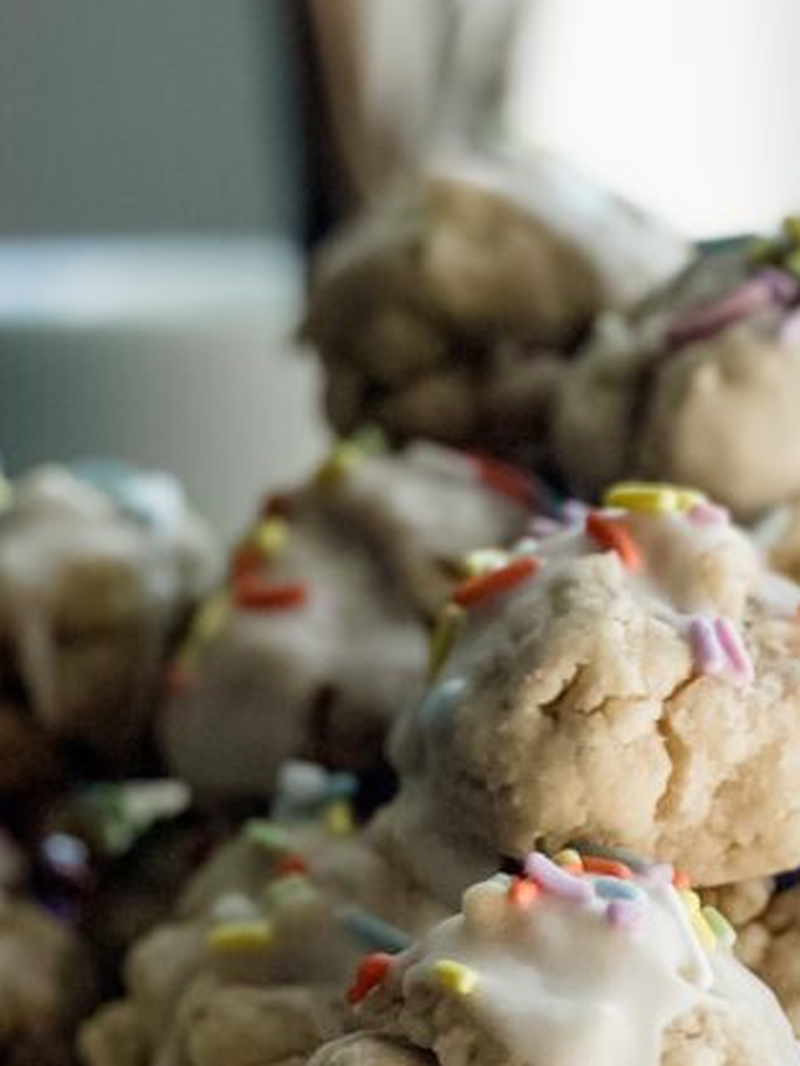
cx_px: 877
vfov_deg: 15.3
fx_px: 3944
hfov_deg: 11.4
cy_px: 823
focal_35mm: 128
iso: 20
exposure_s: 1/1000
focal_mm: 6
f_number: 2
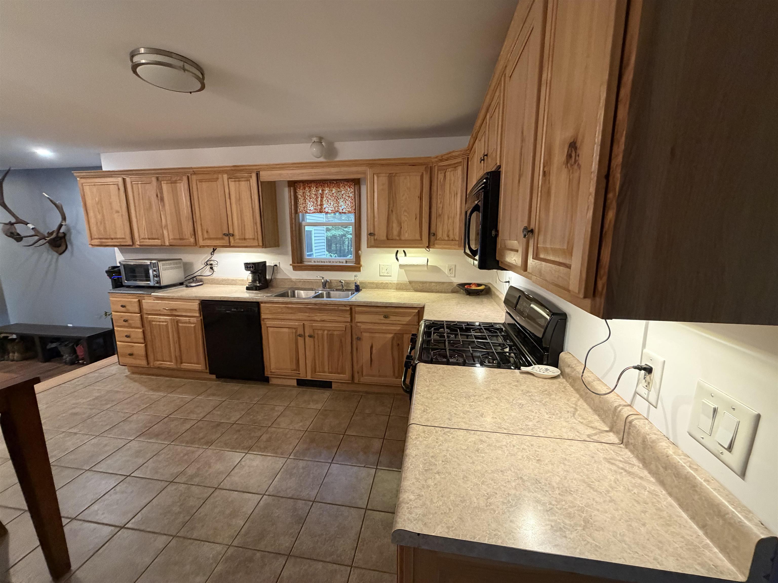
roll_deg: +0.3
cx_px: 389
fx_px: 315
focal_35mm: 14
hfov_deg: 102.1
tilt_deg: -9.9
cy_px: 292
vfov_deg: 85.7
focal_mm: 2.22
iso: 400
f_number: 2.2
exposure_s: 1/60
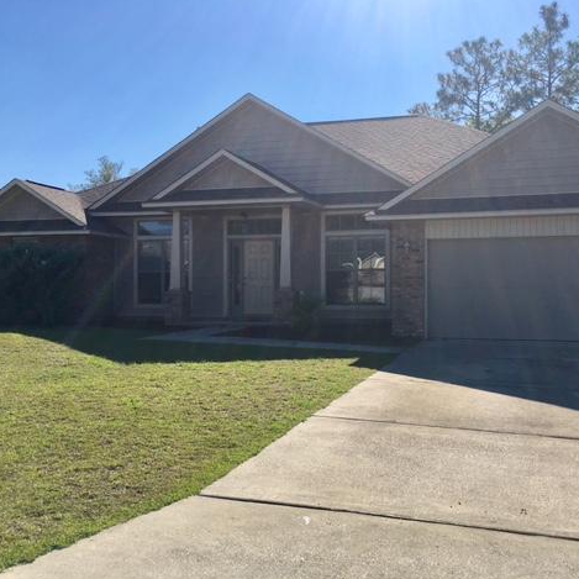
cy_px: 289
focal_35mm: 35
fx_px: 662
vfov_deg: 47.2
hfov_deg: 46.9
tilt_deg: +0.8
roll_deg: +0.1
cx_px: 351
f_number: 2.2
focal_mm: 4.15
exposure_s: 1/2137
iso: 25
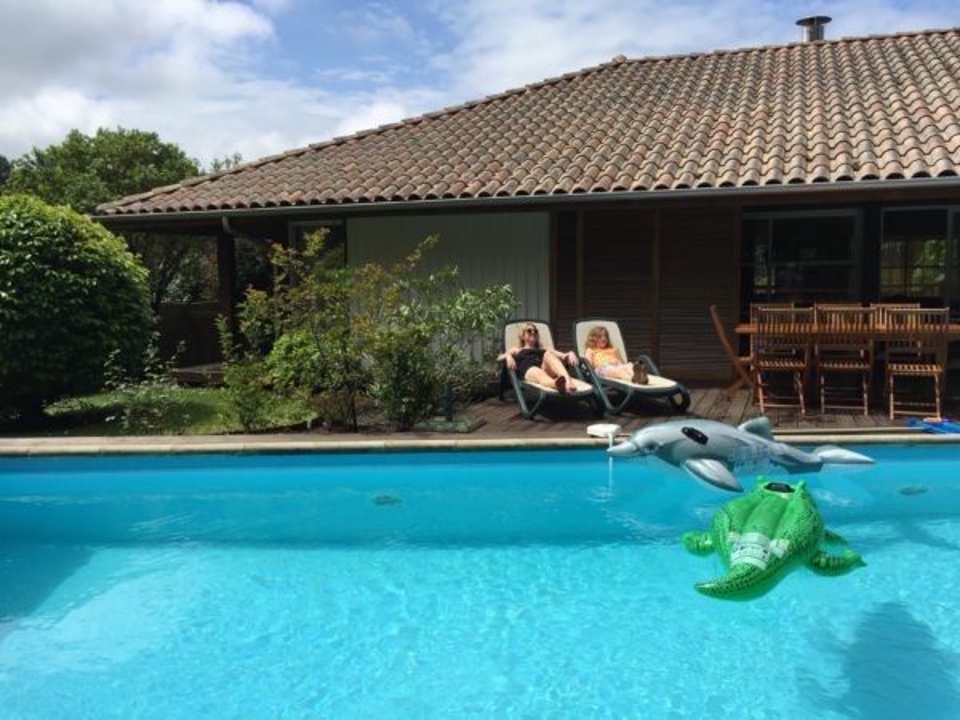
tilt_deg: -4.7
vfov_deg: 48.2
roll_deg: -0.3
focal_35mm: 29
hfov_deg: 61.7
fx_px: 804
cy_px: 360
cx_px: 480
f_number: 2.2
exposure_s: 1/2639
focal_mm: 4.15
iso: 32
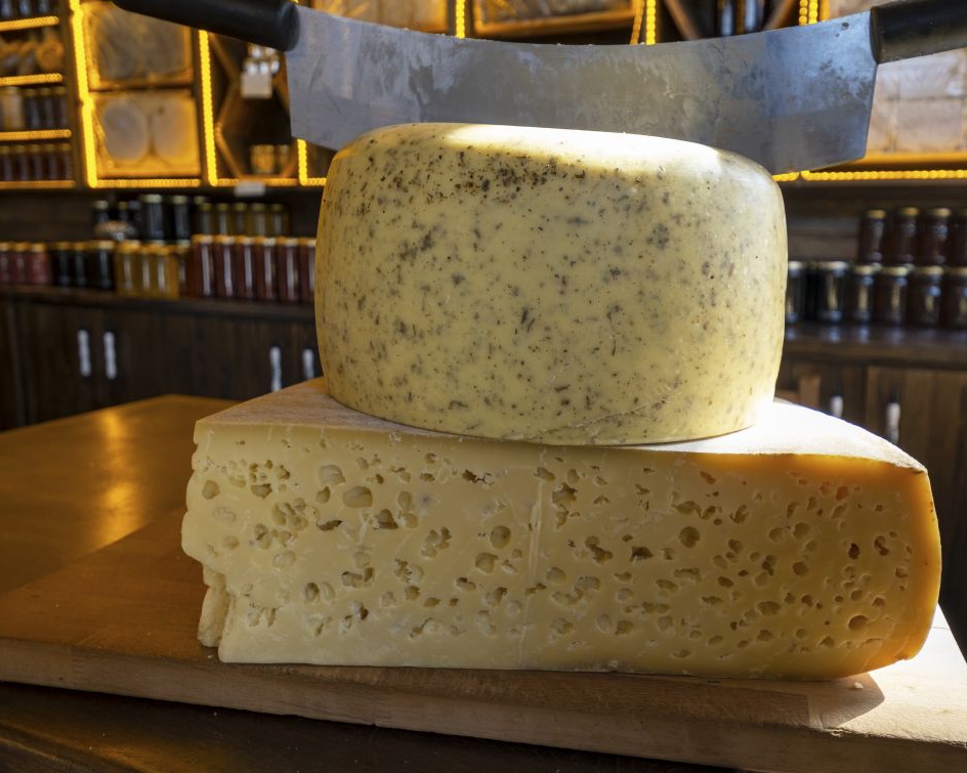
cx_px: 592
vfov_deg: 51.5
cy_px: 356
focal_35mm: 28
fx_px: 801
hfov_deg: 61.5
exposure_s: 1/160
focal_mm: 14.9
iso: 160
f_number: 2.8
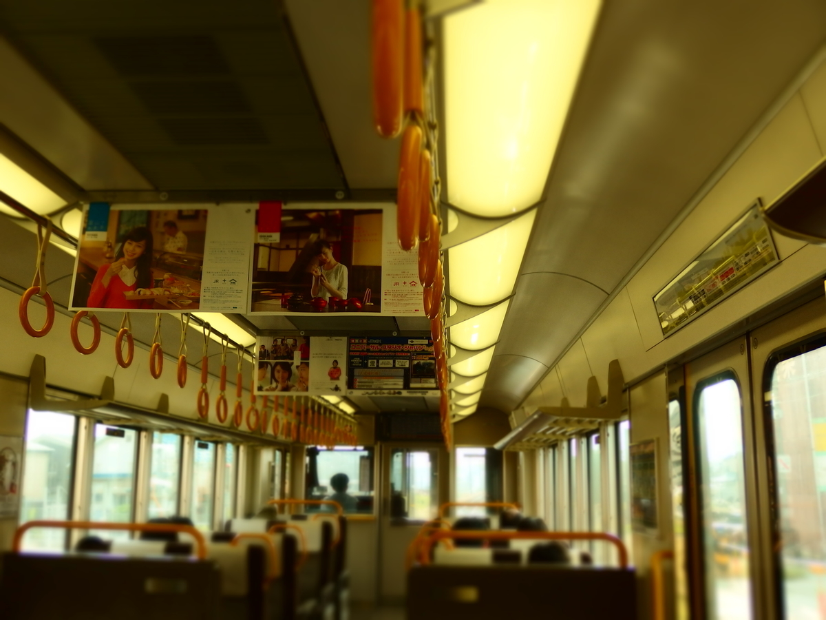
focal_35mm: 38
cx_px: 413
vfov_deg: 37.7
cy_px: 310
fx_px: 907
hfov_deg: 49.0
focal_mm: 6.8
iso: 100
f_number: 2.5
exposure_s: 1/200
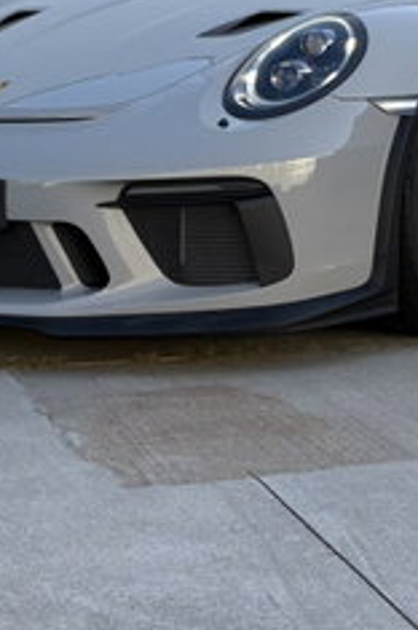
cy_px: -206
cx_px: 453
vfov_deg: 16.4
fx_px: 2061
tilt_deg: +5.4
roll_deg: +0.2
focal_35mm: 118
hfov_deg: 11.4
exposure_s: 1/1048
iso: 64
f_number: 1.6
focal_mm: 5.96
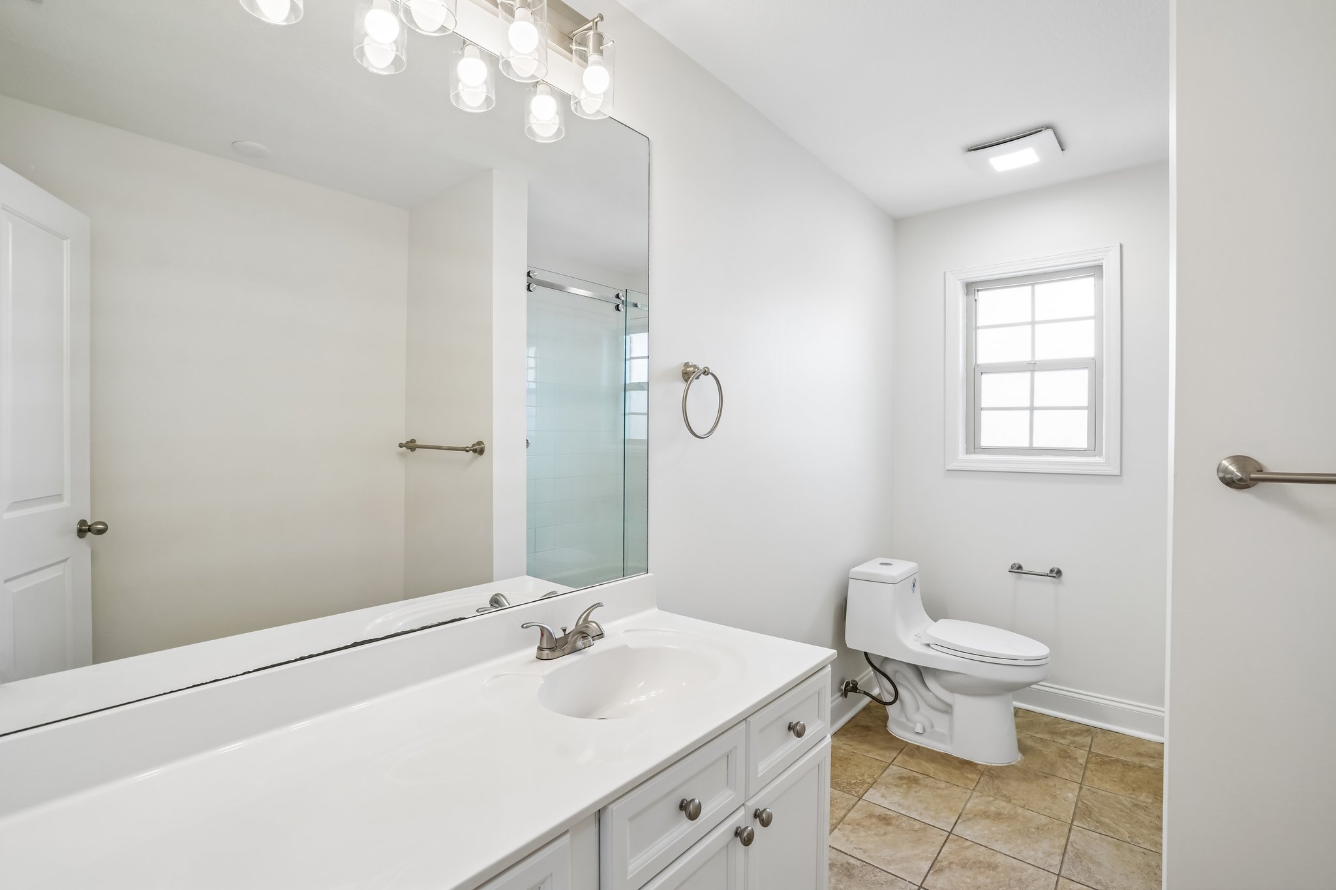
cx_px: 668
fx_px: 594
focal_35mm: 16
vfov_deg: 73.7
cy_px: 445
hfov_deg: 96.7
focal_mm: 16
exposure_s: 1/25
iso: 400
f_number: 8
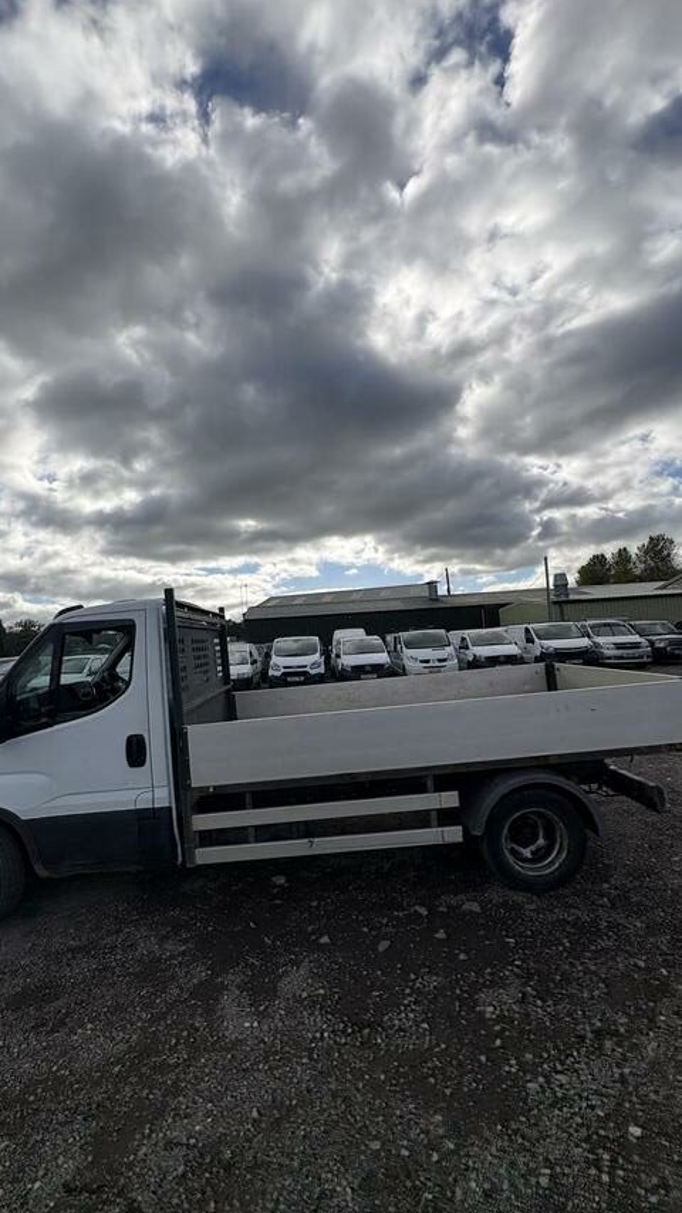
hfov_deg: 66.9
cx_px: 307
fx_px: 515
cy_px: 609
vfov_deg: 99.4
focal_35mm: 16
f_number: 2.2
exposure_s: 1/2674
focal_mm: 2.22
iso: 40
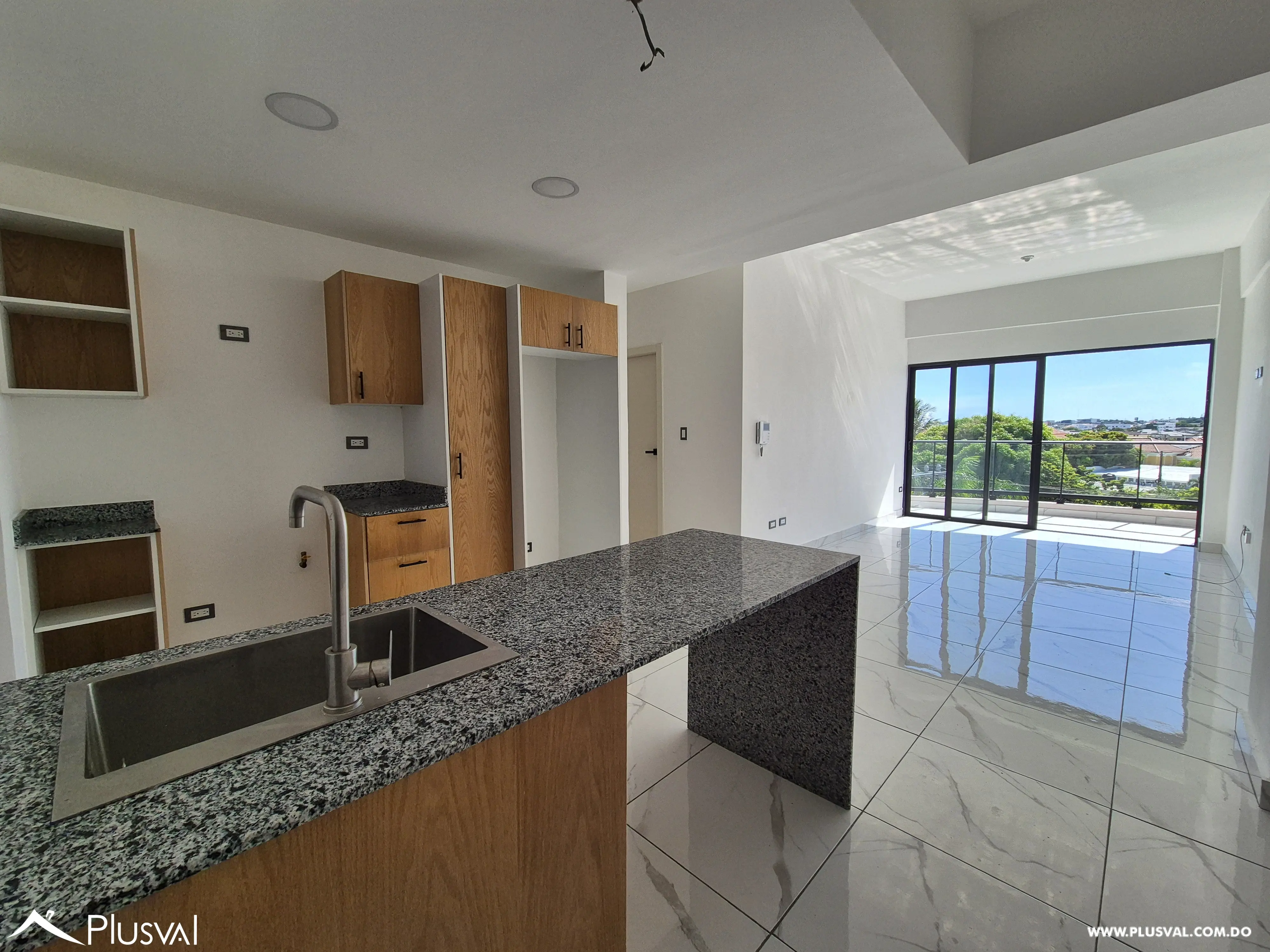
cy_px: 476
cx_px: 635
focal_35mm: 13
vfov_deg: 89.9
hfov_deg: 106.2
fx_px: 477
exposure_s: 1/1012
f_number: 2.2
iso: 50
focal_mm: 2.2
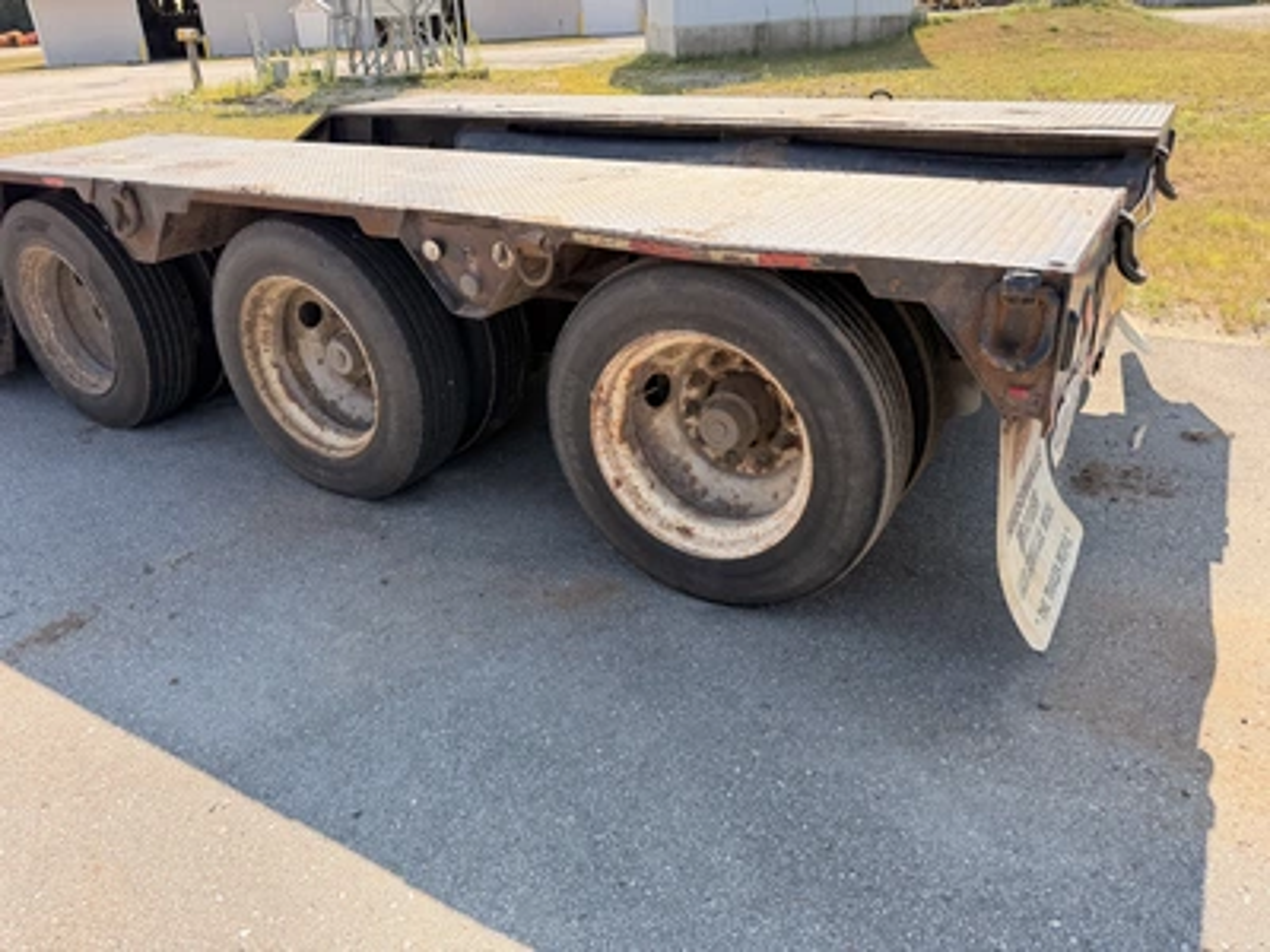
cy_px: 476
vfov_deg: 56.8
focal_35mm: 24
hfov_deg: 71.6
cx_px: 635
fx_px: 881
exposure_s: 1/1230
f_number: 1.78
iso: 80
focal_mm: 6.76
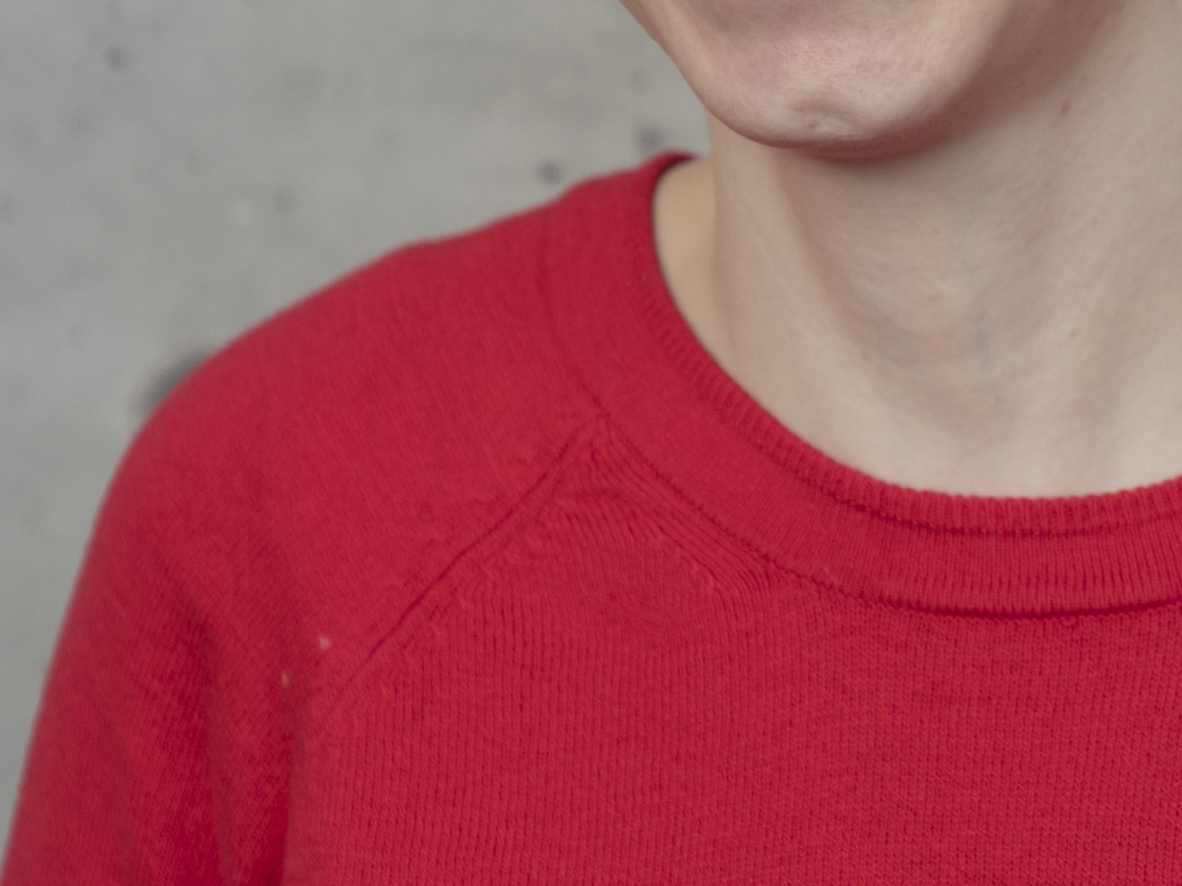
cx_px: 858
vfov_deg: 8.5
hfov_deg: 11.5
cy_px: -178
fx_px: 5873
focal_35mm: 172
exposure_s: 1/160
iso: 250
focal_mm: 60
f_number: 4
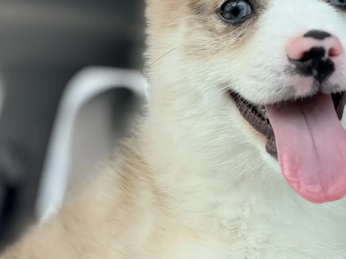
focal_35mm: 65
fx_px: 650
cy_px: 188
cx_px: 121
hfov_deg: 29.7
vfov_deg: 22.4
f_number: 1.9
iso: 32
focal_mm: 2.71
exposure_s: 1/407
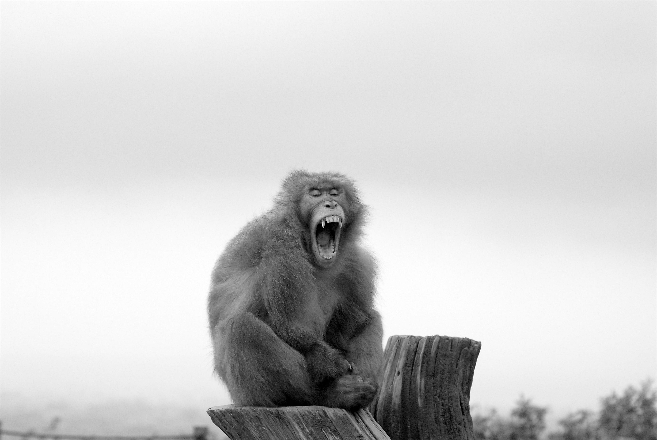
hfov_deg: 27.0
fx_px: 1370
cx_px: 328
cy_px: 220
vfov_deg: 18.2
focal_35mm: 75
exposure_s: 1/2500
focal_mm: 50
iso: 1000
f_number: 4
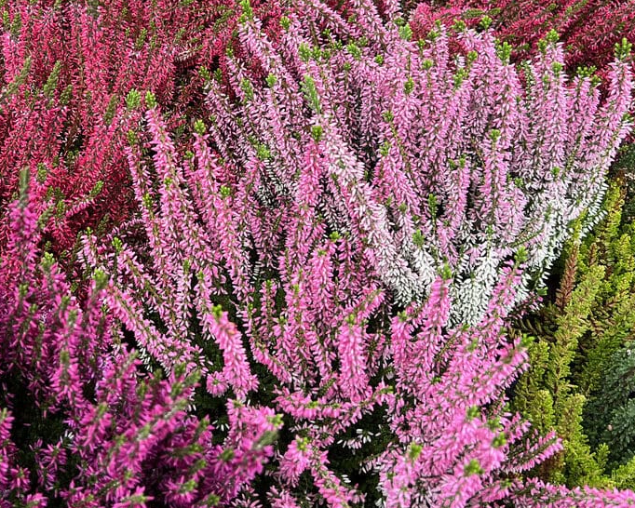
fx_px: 827
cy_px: 121
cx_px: 172
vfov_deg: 33.4
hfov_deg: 41.0
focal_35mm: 44
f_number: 1.5
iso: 50
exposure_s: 1/121
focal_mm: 5.7
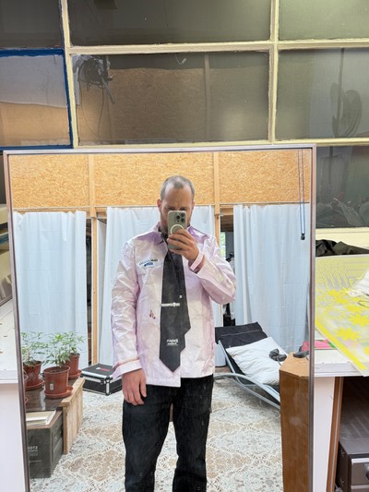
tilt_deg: -13.1
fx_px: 341
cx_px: 184
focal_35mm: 24
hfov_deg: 56.8
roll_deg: +1.3
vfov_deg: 71.6
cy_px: 246
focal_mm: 6.76
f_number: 1.78
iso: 125
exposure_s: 1/100
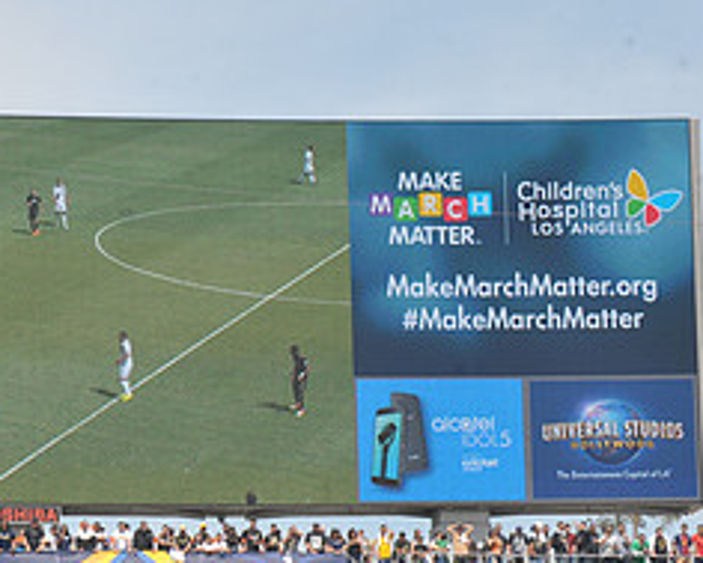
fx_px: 5766
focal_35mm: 277
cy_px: 331
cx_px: 15
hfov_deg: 7.0
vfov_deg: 5.6
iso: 250
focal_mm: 120
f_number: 10
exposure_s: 1/400
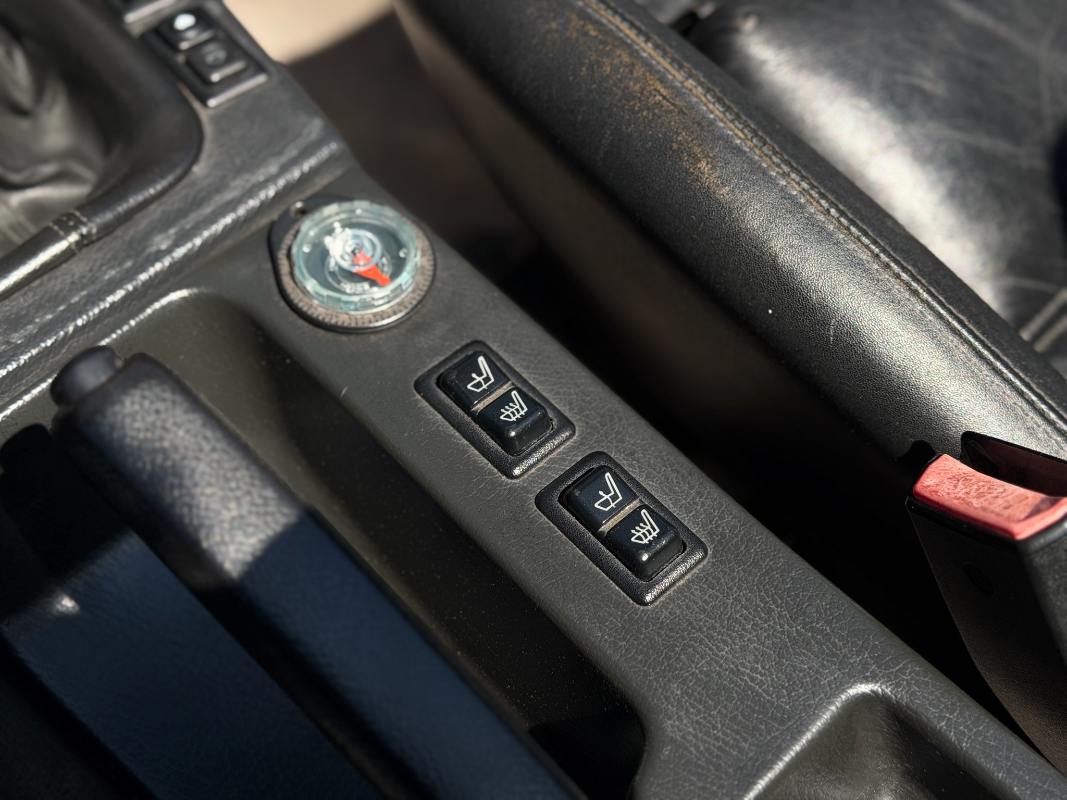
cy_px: 400
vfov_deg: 30.3
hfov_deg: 39.7
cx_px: 534
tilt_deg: -54.2
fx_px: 1480
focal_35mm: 48
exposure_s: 1/2415
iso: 100
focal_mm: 6.76
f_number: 1.78
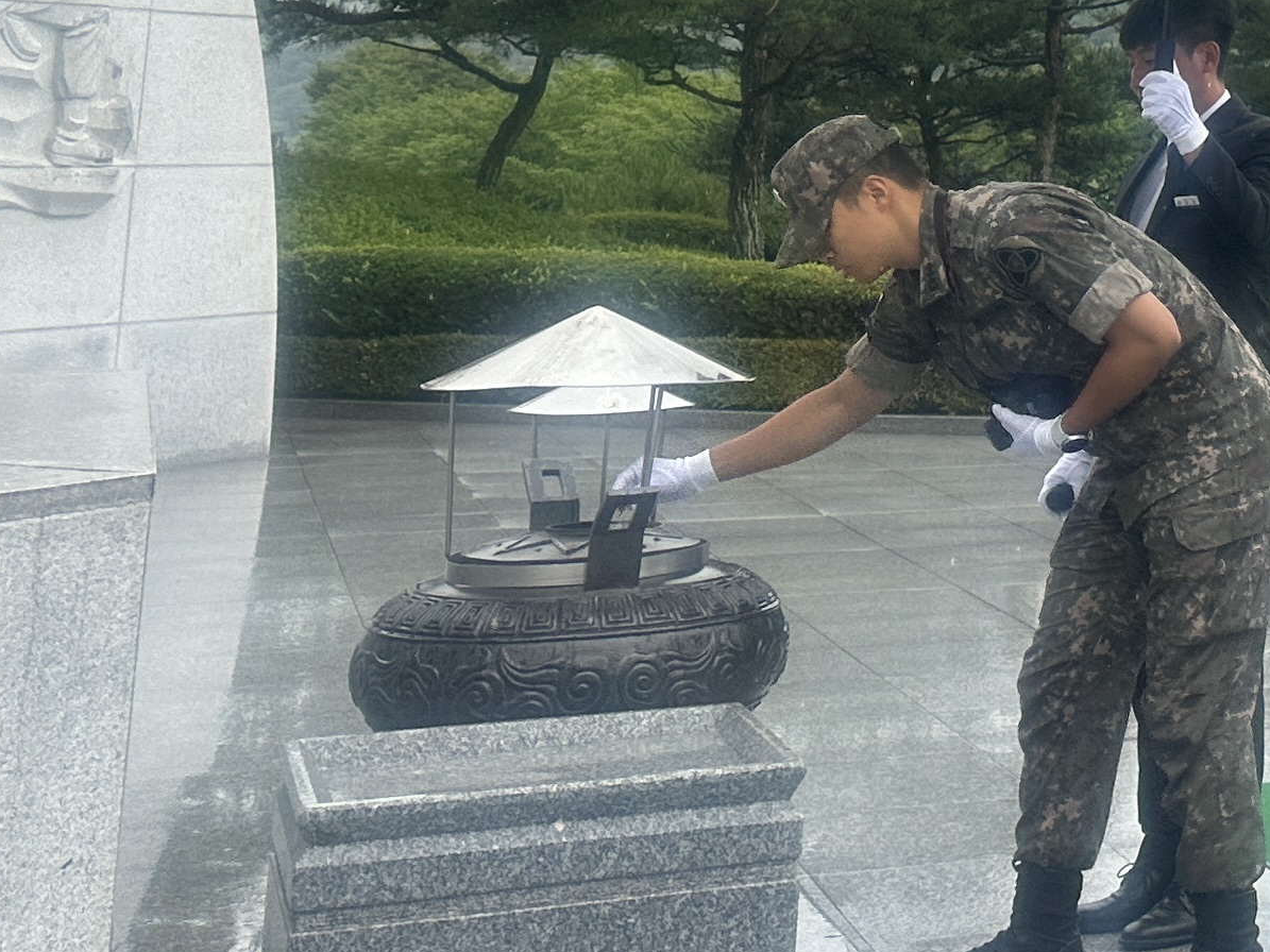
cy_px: -385
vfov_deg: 16.8
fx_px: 2971
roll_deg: -0.1
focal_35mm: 81
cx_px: 1843
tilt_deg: +9.9
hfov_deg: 20.9
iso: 80
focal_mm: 6.86
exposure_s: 1/2155
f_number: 1.78
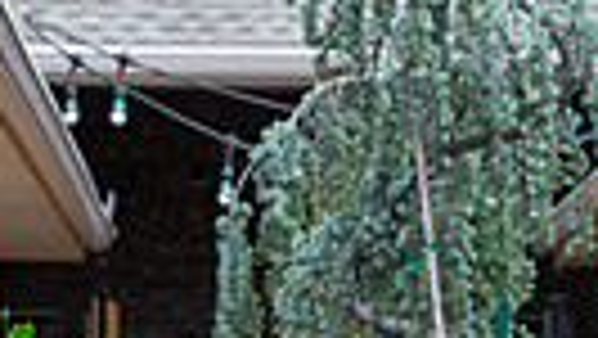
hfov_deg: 8.7
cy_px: 581
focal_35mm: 248
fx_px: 3935
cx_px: 207
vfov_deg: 4.9
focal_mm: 70
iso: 160
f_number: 4
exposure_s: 1/800
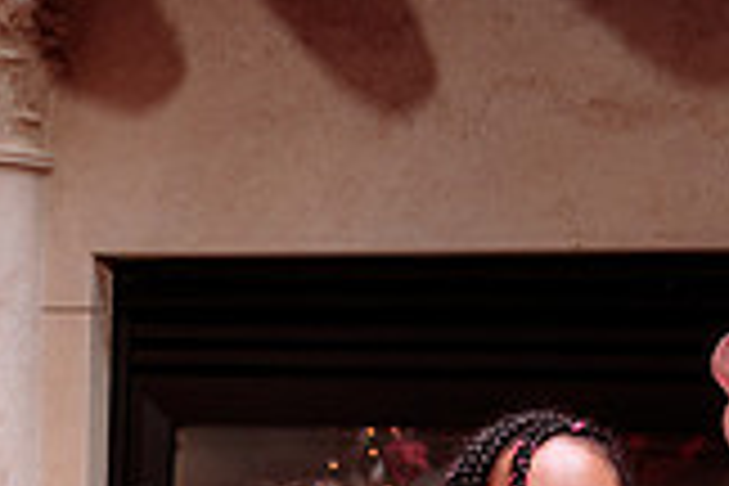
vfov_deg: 11.5
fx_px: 2288
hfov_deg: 18.0
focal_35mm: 113
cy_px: 797
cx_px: 236
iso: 200
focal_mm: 28
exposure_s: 1/60
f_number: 5
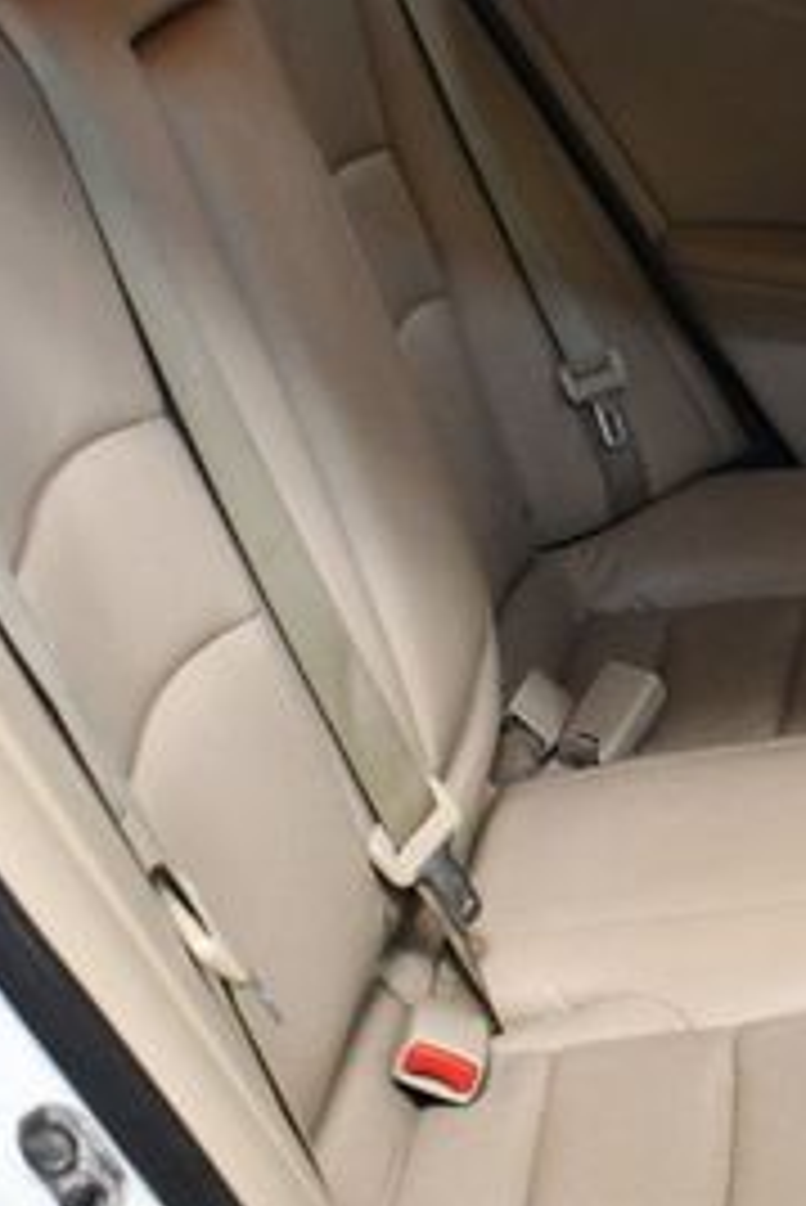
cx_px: 923
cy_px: 598
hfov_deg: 15.4
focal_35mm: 86
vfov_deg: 23.6
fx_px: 2884
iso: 2800
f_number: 3.5
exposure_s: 1/125
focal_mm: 18
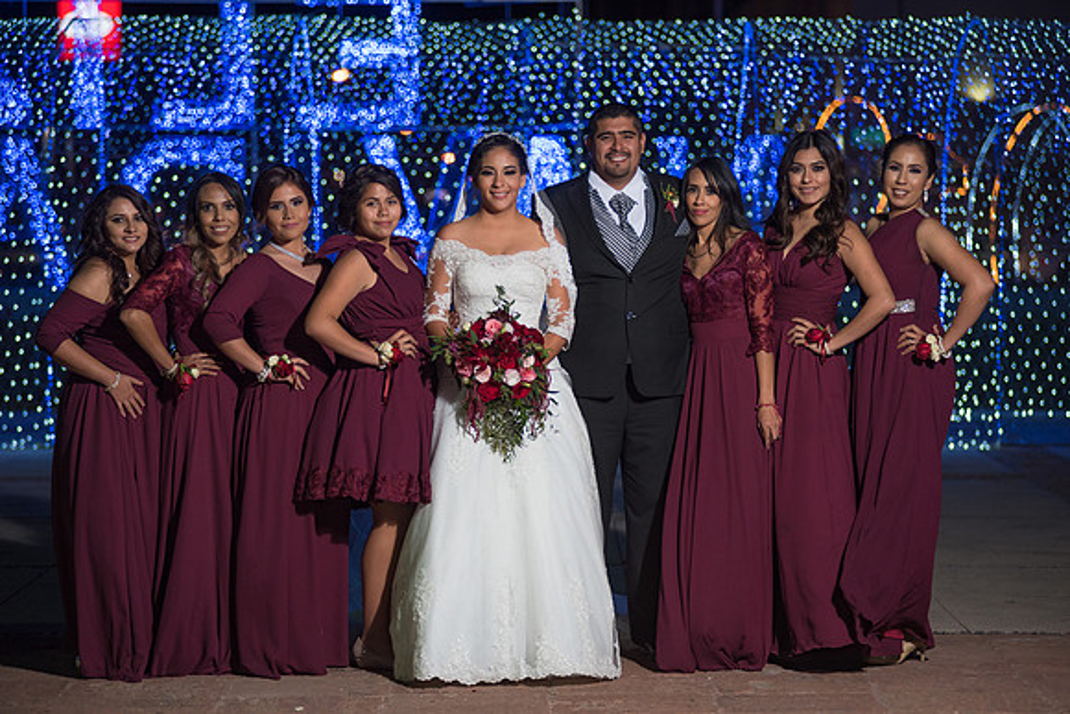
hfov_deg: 17.1
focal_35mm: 120
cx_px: 535
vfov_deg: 11.4
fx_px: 3567
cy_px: 357
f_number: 2.8
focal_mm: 120
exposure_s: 1/200
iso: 1000
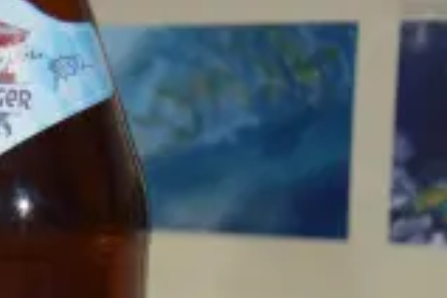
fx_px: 1403
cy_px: 372
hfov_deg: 17.2
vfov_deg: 11.8
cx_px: -112
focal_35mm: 113
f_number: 4.2
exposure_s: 1/60
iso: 220
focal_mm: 30
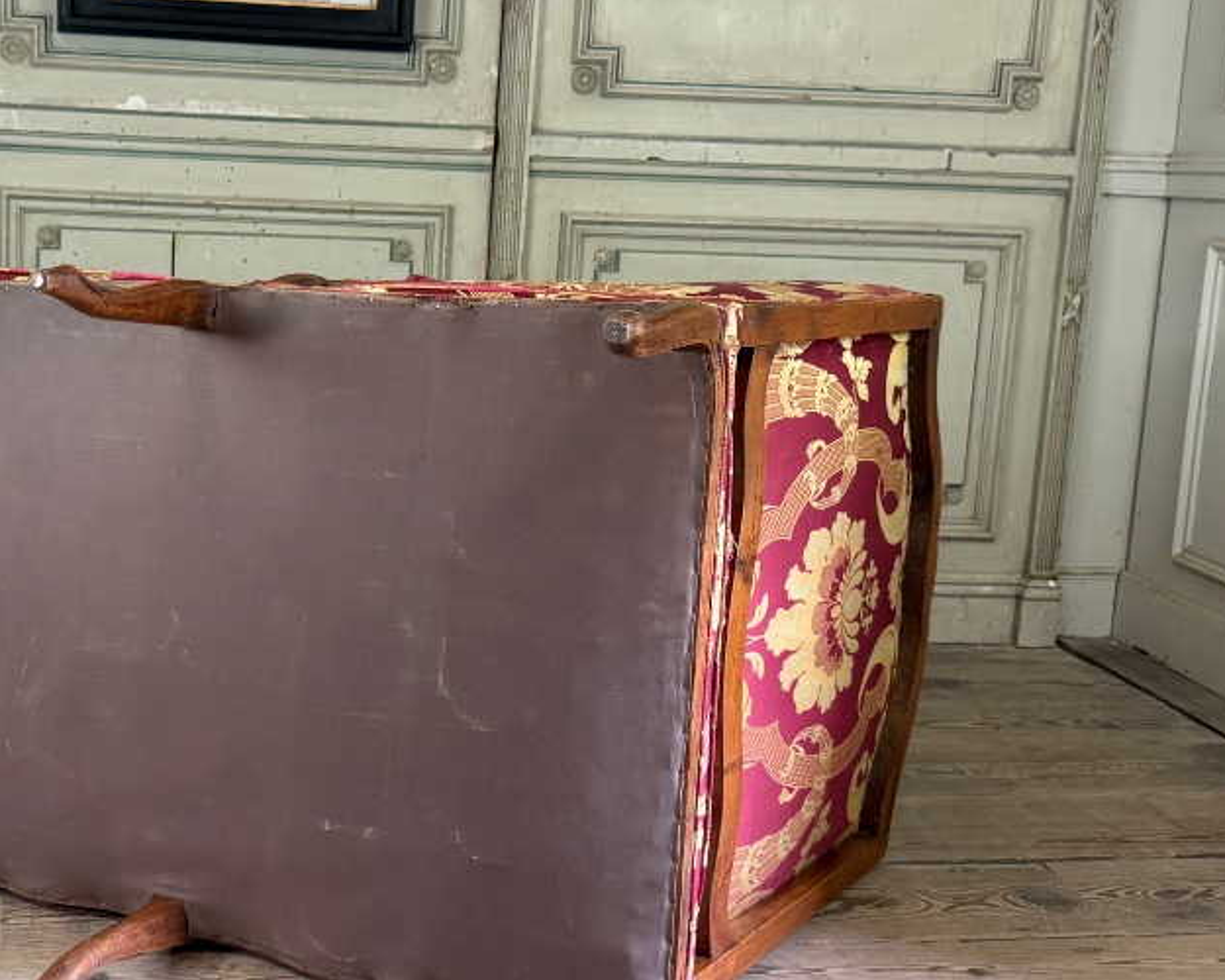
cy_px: 406
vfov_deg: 33.4
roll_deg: -1.5
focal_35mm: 45
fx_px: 1631
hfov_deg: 40.4
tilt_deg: -9.1
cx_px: 357
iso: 160
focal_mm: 6.76
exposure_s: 1/50
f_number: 1.78
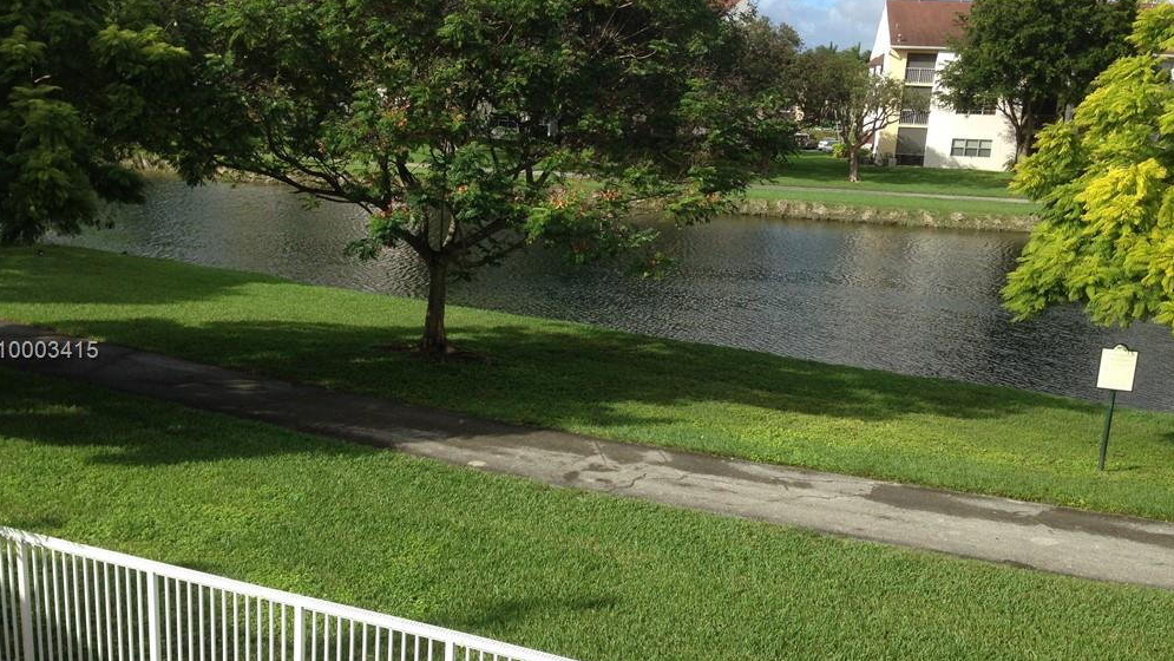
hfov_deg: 54.0
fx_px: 1152
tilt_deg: -15.1
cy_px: 352
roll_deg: -1.4
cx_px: 581
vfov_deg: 32.0
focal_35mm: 37
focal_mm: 4.12
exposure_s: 1/1261
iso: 50
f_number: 2.4
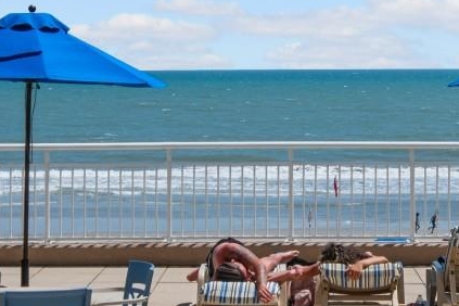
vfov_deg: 11.8
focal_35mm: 115
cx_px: 285
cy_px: 16
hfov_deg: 17.8
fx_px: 1466
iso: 100
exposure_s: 1/400
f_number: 10
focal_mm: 20
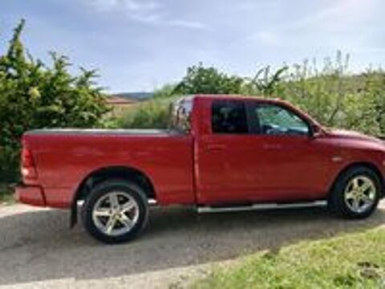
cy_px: 144
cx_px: 192
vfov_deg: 53.1
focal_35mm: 26
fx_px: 289
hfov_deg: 67.3
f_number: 1.8
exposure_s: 1/617
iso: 20
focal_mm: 3.98
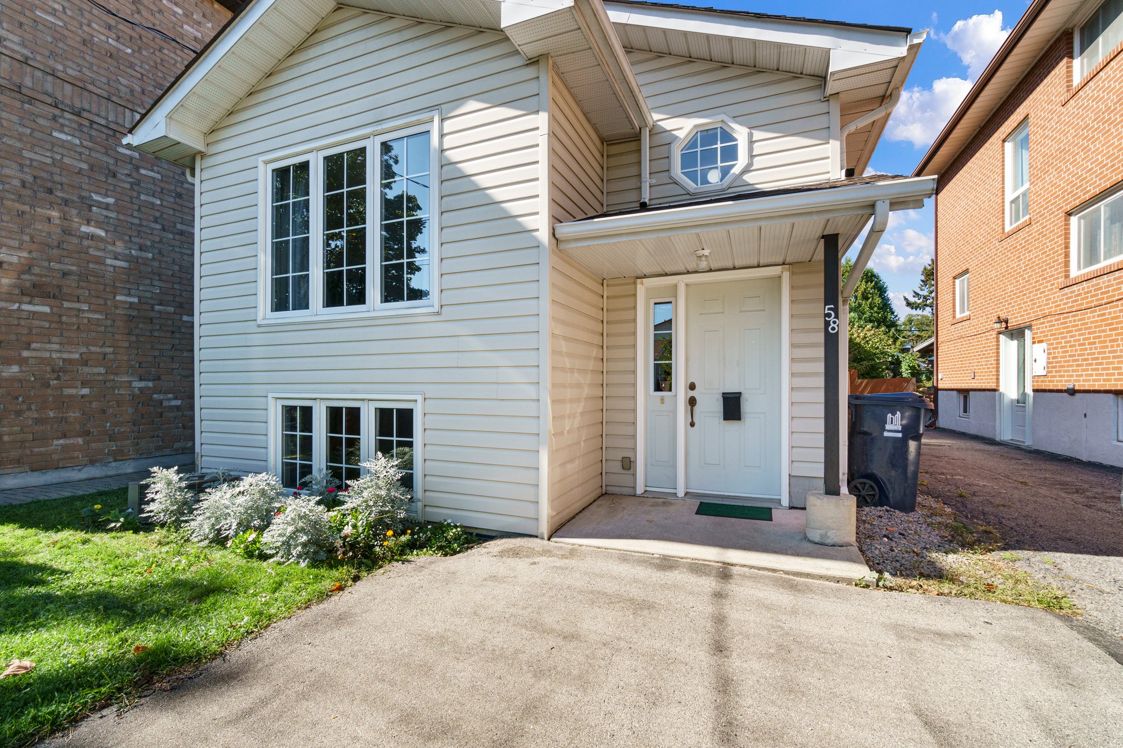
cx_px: 562
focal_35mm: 15
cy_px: 374
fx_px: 468
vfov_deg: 77.3
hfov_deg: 100.4
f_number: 10
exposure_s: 1/160
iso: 640
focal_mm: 10
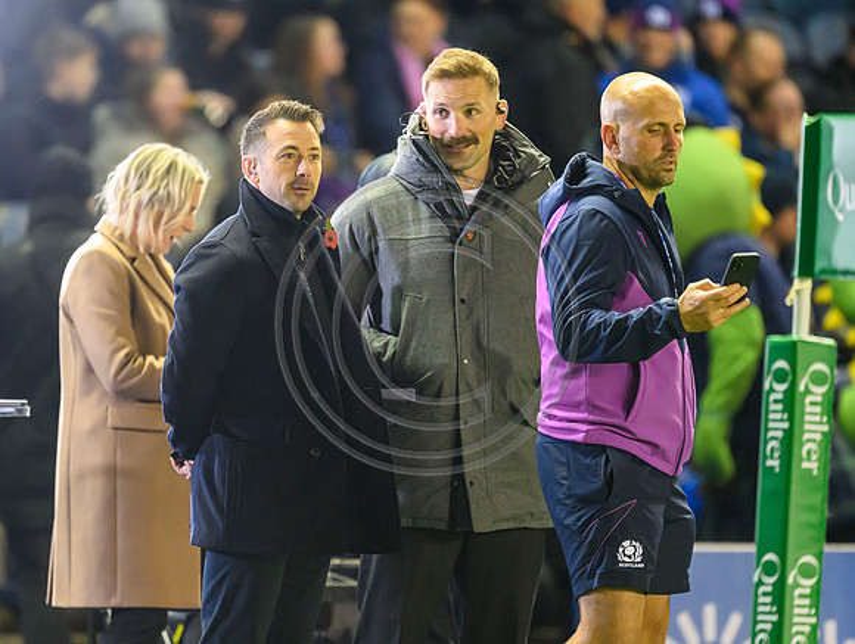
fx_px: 16030
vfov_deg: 2.3
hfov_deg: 3.1
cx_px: 340
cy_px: 301
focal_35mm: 648
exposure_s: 1/320
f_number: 4
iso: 8000
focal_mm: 560
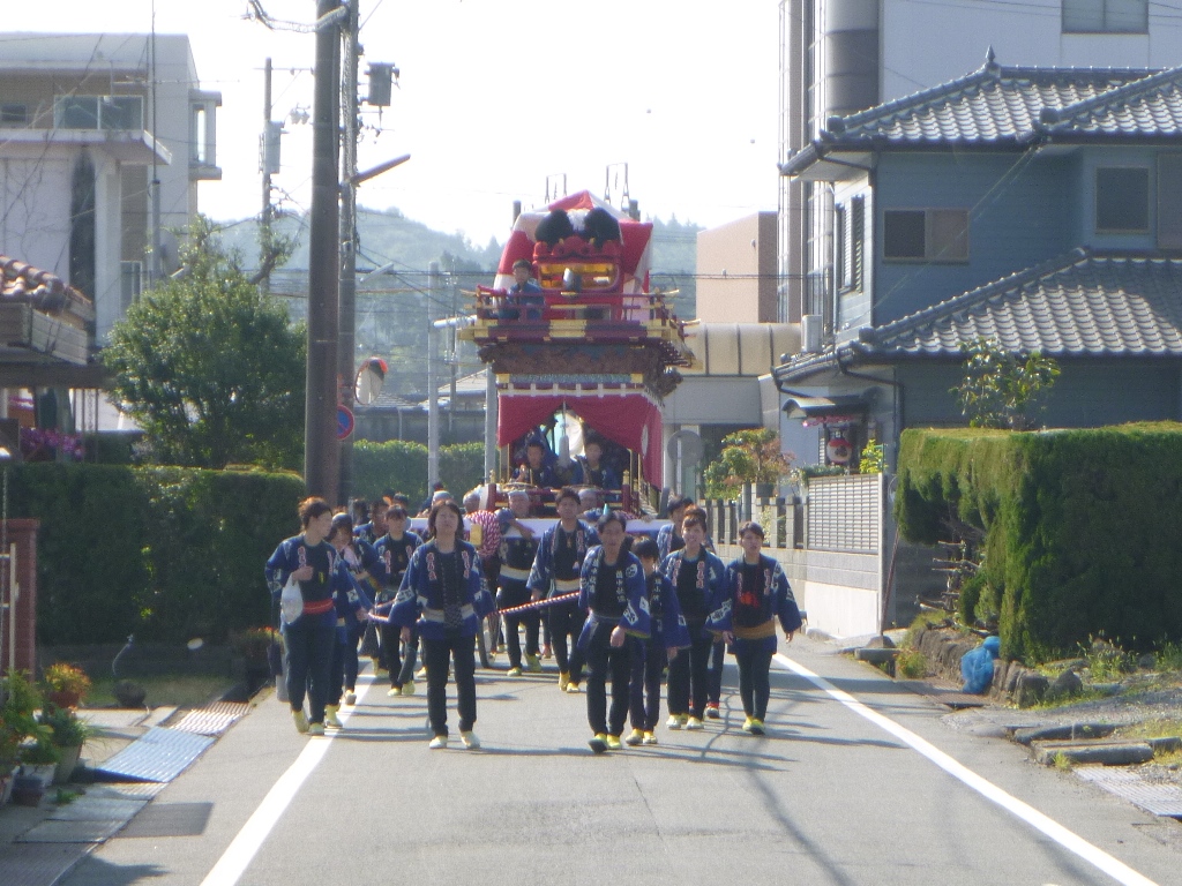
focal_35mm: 166
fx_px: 5668
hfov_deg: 11.9
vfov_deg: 8.9
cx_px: 591
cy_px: 443
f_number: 5.7
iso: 100
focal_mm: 18
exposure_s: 1/160
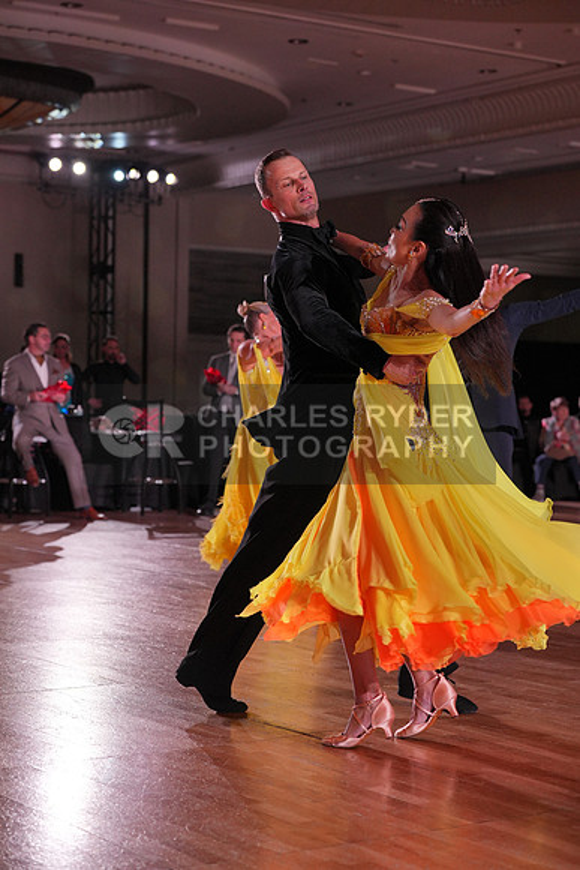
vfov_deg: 28.8
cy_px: 435
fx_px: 1691
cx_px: 290
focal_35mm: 70
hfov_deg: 19.5
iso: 1600
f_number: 4
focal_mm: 70
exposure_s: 1/500
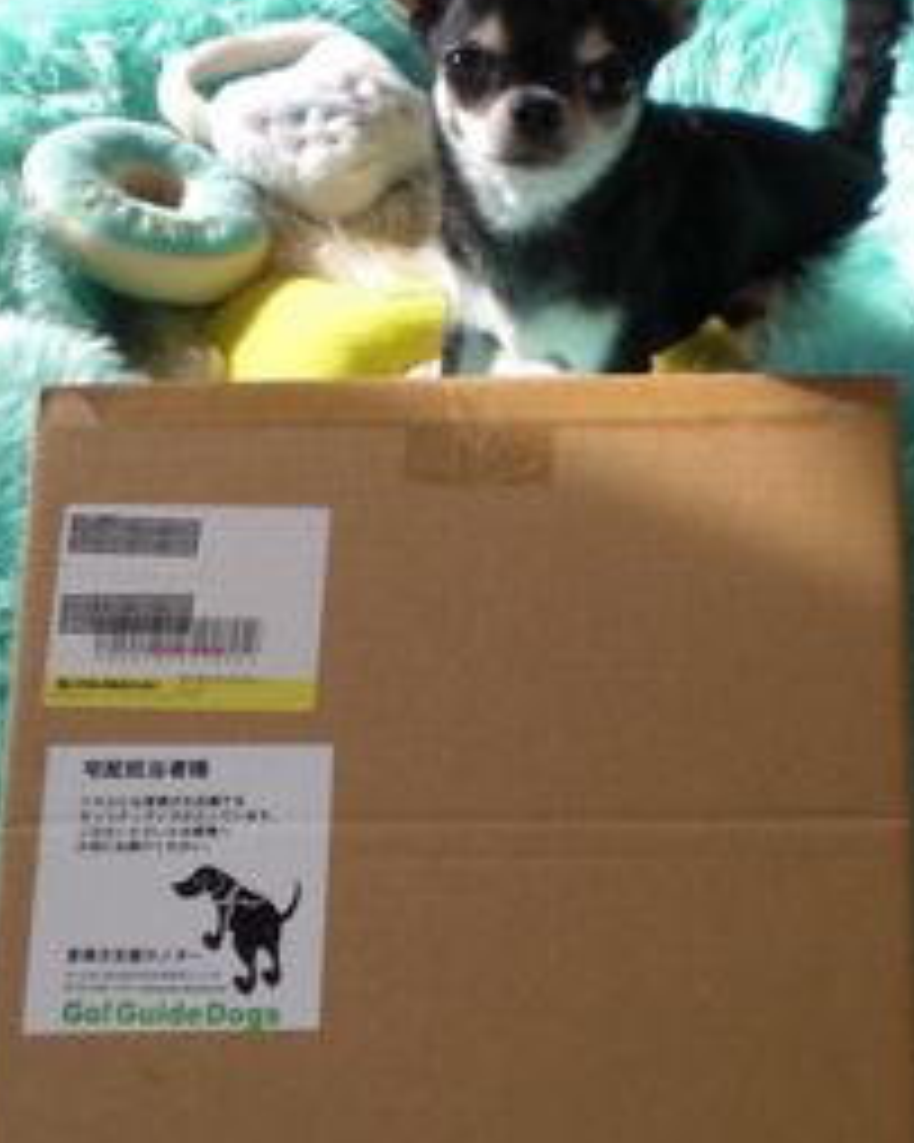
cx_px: 509
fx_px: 2301
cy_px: 760
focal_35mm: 68
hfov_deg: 22.5
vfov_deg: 27.7
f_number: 3.1
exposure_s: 1/100
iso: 100
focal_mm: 6.3
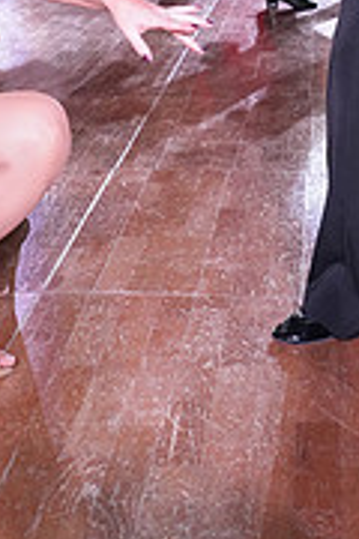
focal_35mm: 113
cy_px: -207
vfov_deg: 16.8
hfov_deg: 12.1
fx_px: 1690
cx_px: 244
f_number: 5.6
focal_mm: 35
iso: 4000
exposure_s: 1/200
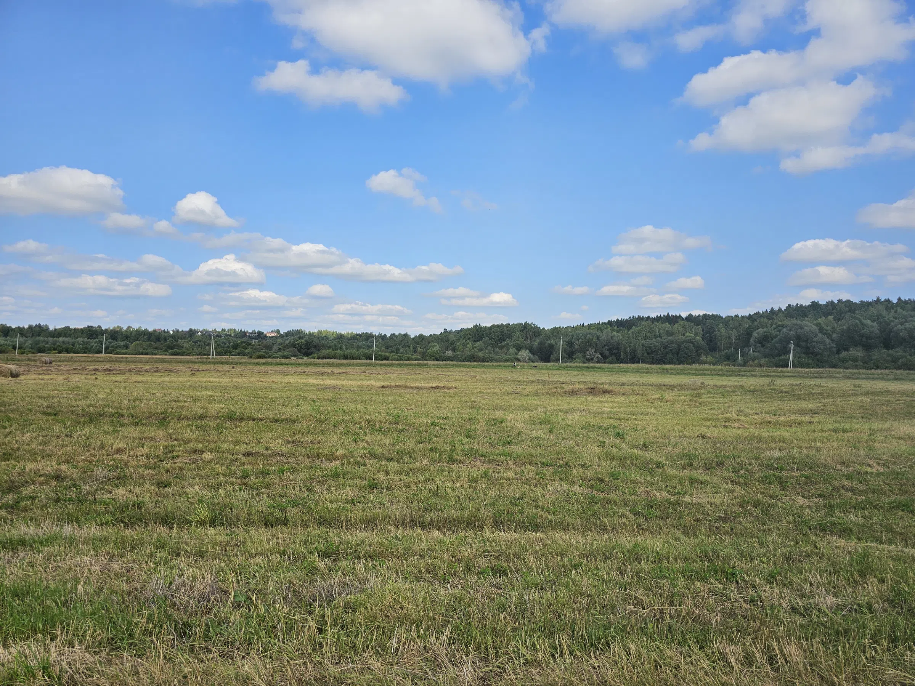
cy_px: 343
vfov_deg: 58.9
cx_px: 458
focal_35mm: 23
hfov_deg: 73.9
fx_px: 608
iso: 10
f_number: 1.7
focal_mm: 6.3
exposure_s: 1/1163
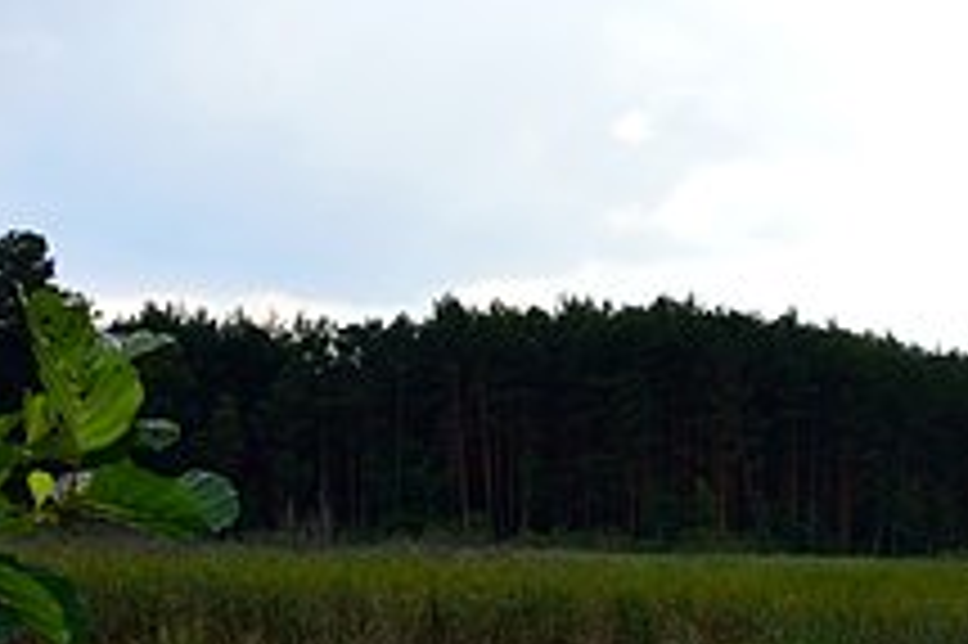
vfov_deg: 10.3
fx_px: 3549
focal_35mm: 132
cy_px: 581
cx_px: 1729
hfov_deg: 13.9
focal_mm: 21
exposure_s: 1/200
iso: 100
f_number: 9
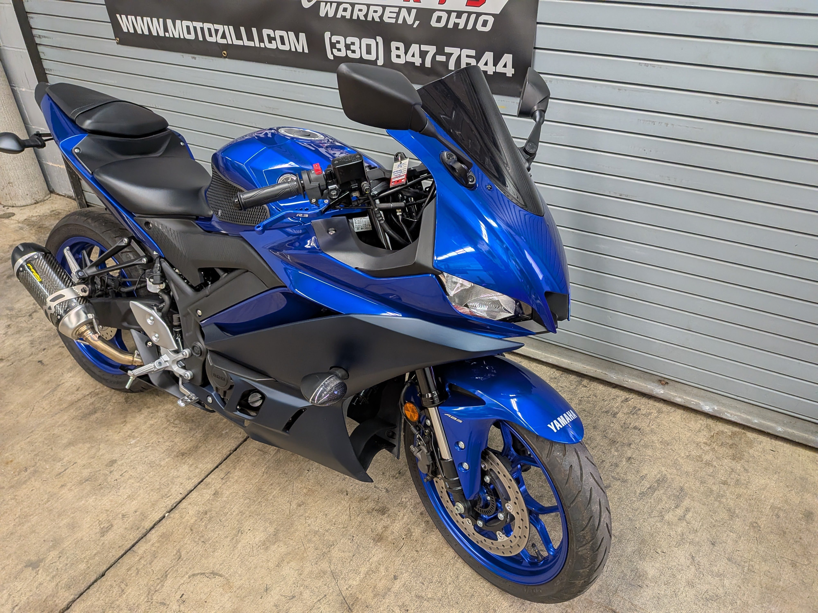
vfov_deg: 56.8
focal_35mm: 24
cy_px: 306
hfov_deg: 71.6
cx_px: 409
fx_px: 567
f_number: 1.7
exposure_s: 1/30
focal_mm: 4.53
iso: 29
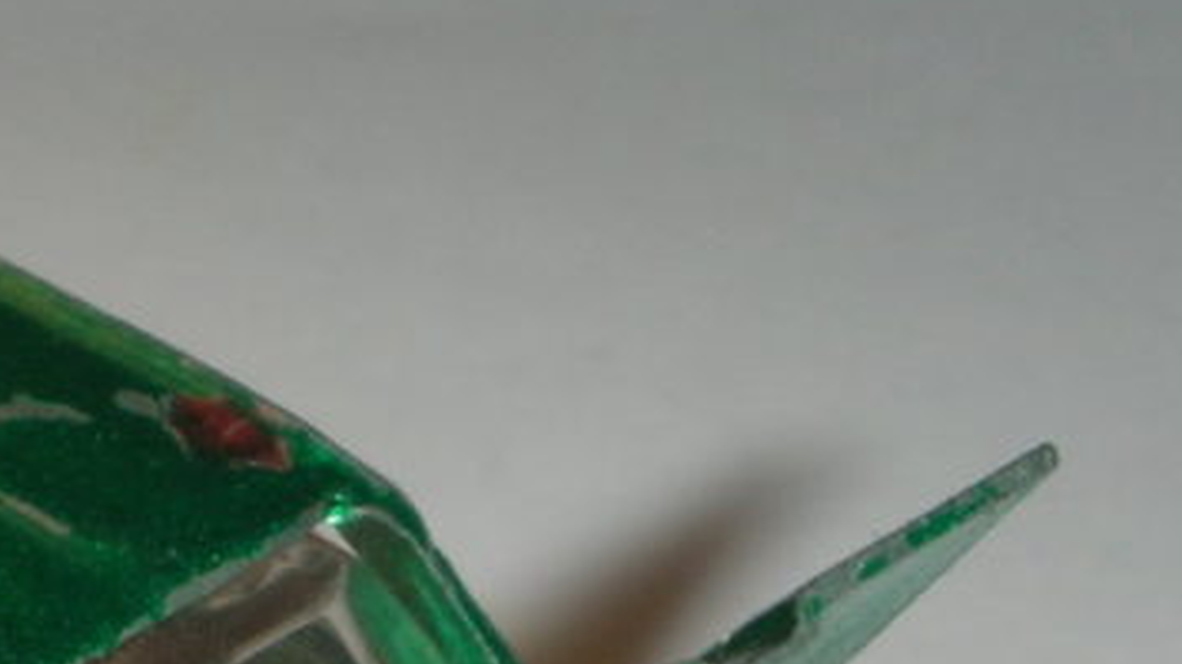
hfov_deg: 6.5
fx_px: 10308
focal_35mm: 329
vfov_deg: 3.7
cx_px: -37
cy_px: 1046
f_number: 15.1
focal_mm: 17.4
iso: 50
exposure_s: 1/120
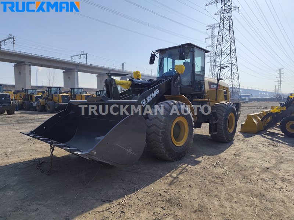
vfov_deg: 58.9
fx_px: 195
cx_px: 147
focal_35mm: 23
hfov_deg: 73.9
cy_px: 110
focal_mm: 6.14
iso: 50
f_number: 1.65
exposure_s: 1/2349
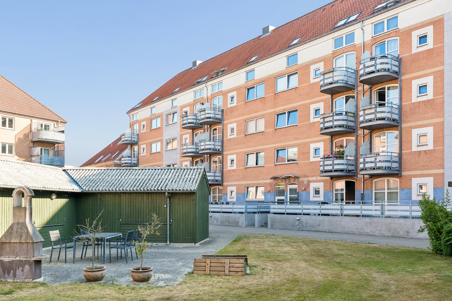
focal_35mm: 32
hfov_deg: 58.7
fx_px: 402
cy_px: 150
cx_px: 226
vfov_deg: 41.1
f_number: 10
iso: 400
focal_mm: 32
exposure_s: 1/160
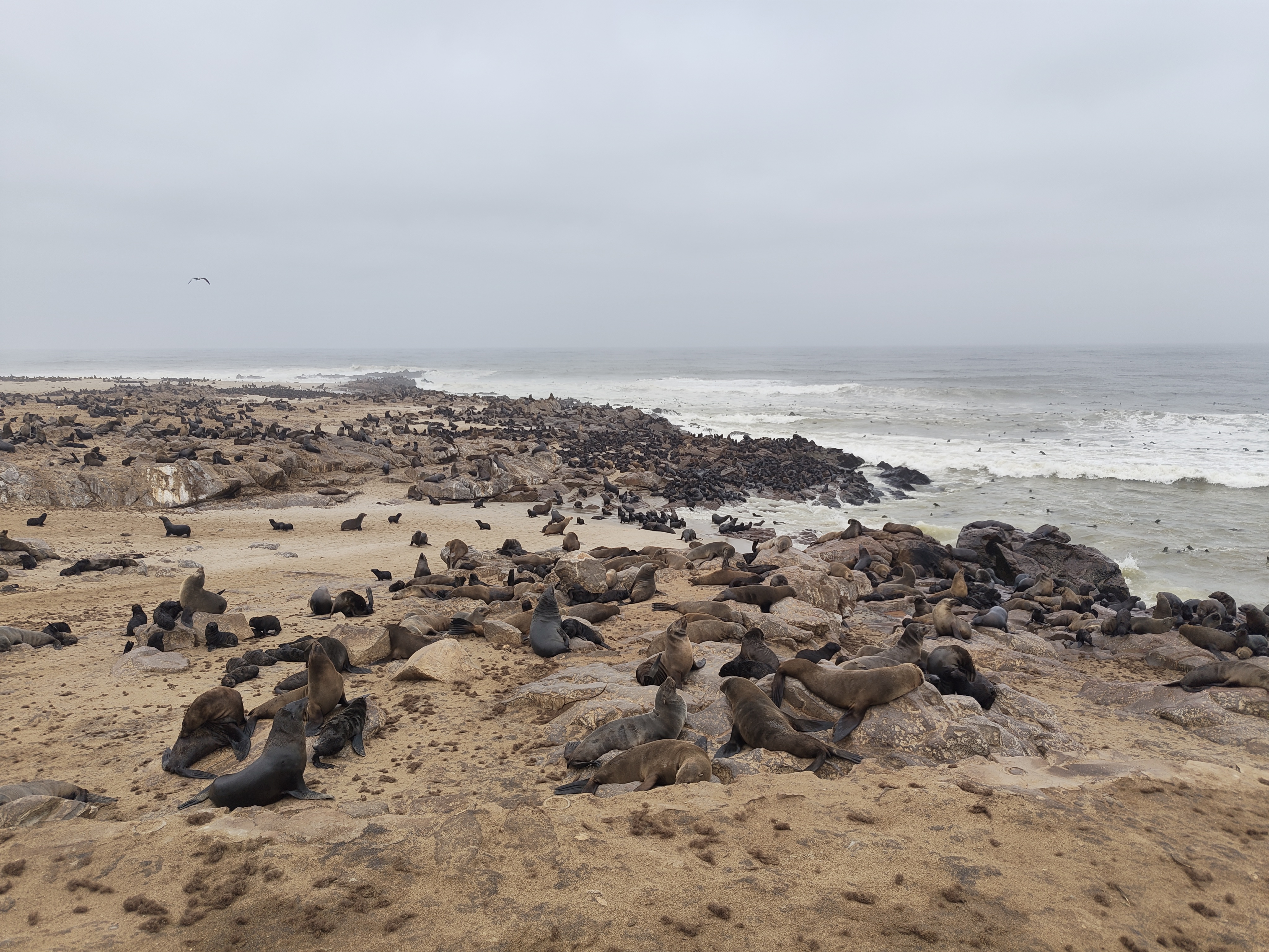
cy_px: 476
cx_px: 634
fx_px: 880
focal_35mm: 24
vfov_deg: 56.8
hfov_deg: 71.6
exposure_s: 1/1057
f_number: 1.88
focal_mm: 5.56
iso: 50
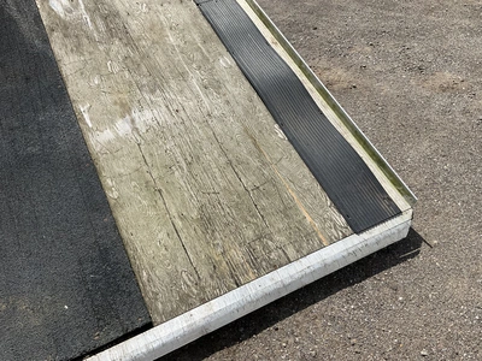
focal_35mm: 29
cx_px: 241
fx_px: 404
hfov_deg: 61.7
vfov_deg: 48.2
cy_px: 180
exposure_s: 1/2667
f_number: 1.8
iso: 25
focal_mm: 3
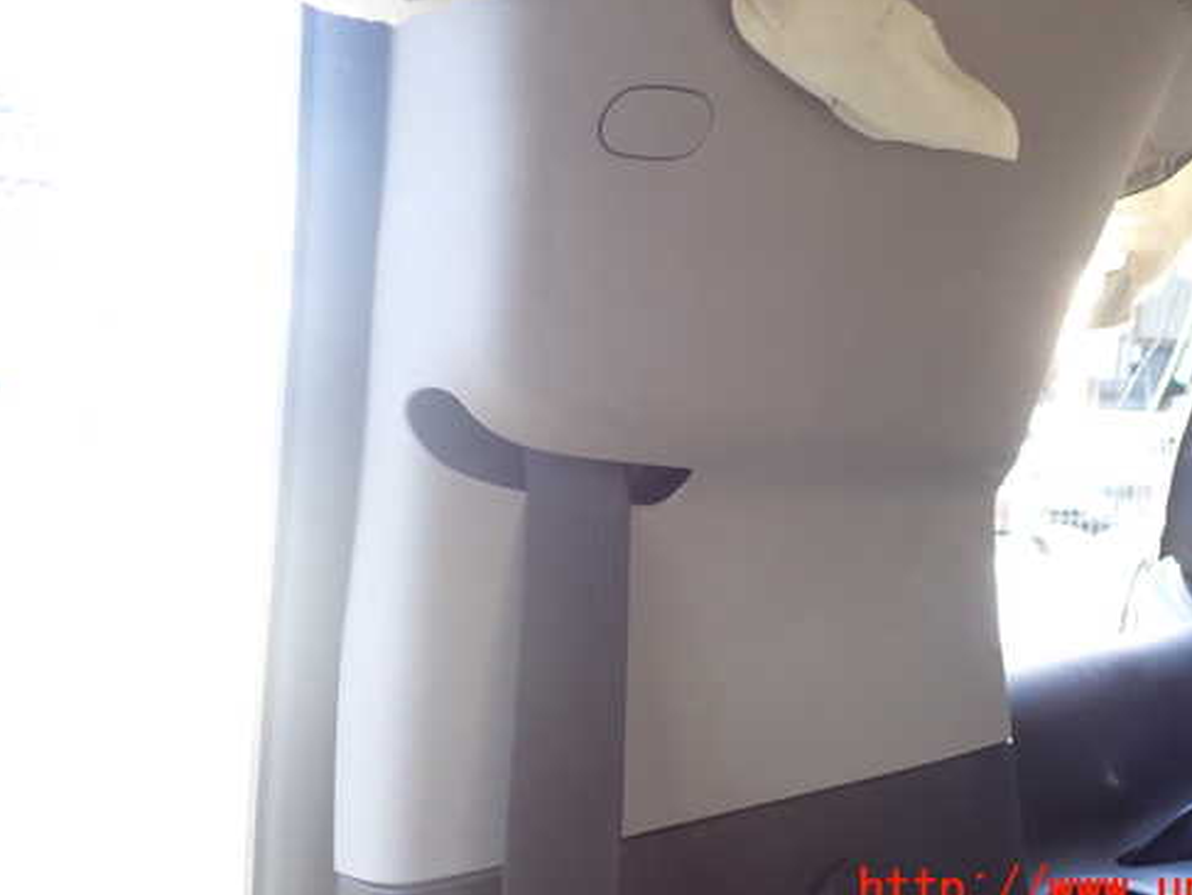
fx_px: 1275
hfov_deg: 50.0
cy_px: 370
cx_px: 677
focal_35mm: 37
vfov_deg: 38.6
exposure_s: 1/60
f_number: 2.3
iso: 160
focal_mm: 5.4
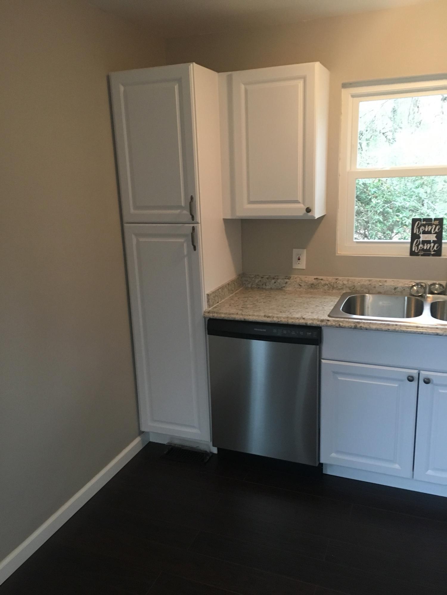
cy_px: 298
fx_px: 499
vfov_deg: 61.7
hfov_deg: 48.2
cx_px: 224
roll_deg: +2.0
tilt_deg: -13.3
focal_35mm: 29
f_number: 2.2
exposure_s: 1/30
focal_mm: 4.15
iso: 160
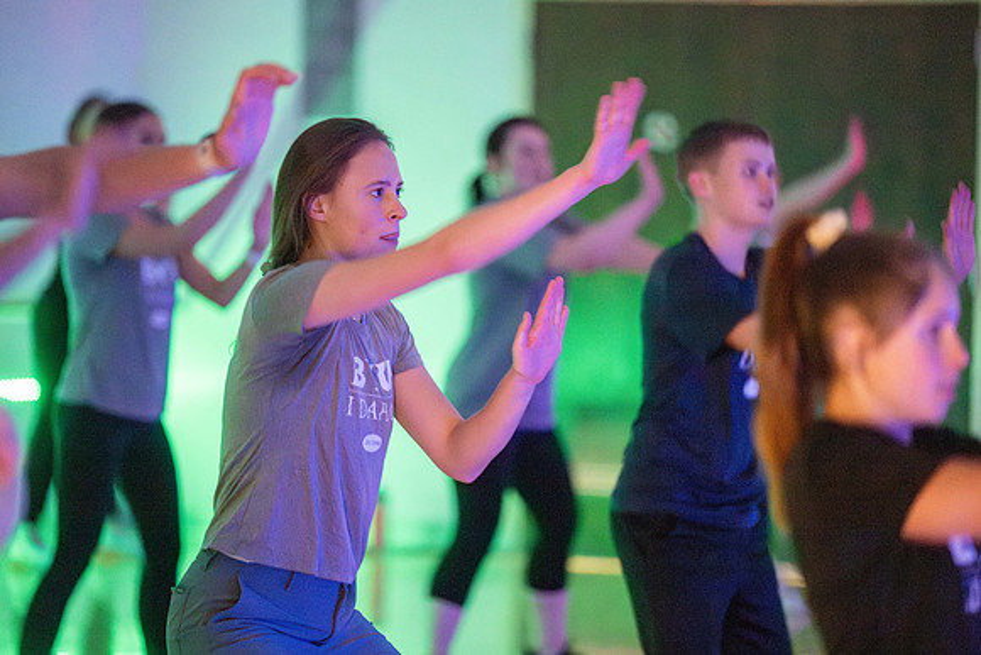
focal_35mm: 200
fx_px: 5451
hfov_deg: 10.3
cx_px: 490
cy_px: 328
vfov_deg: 6.9
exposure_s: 1/80
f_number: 2.8
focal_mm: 200
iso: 12800
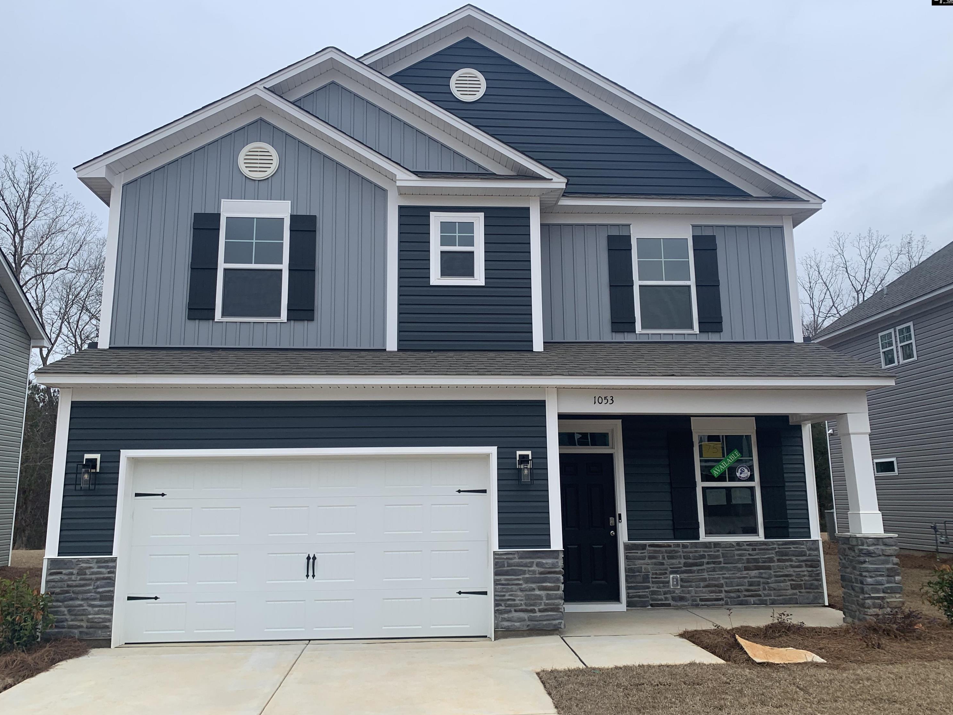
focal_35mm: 27
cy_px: 360
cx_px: 468
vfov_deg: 51.4
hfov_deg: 65.3
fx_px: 743
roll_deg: +0.9
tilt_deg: +10.9
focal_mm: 4.25
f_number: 1.8
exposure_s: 1/706
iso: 25
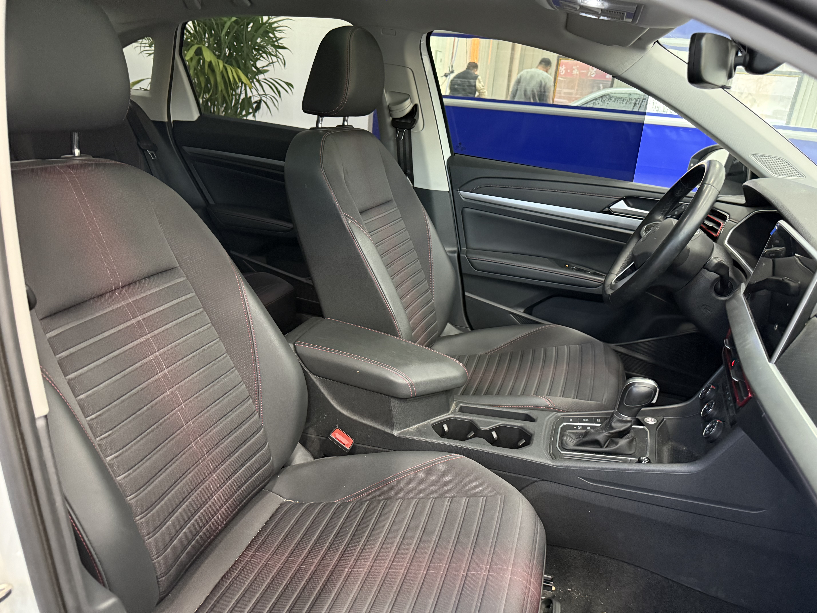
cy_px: 306
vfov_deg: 56.8
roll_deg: -5.0
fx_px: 566
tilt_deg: -19.1
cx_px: 408
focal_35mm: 24
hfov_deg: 71.6
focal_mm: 6.76
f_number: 1.78
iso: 800
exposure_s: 1/33
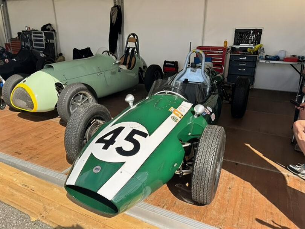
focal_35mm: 26
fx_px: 229
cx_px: 152
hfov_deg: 67.3
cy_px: 114
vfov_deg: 53.1
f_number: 1.5
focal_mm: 5.7
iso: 50
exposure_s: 1/2404
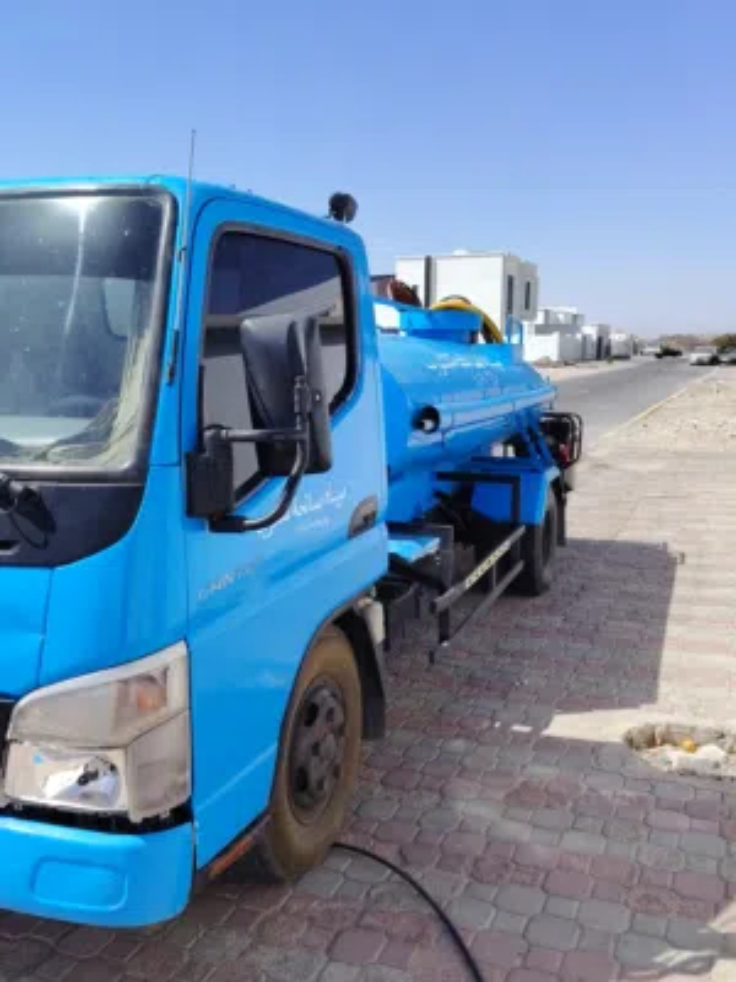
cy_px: 491
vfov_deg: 60.0
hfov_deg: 46.8
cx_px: 368
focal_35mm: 30
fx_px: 850
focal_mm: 5.25
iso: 100
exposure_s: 1/860
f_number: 1.75
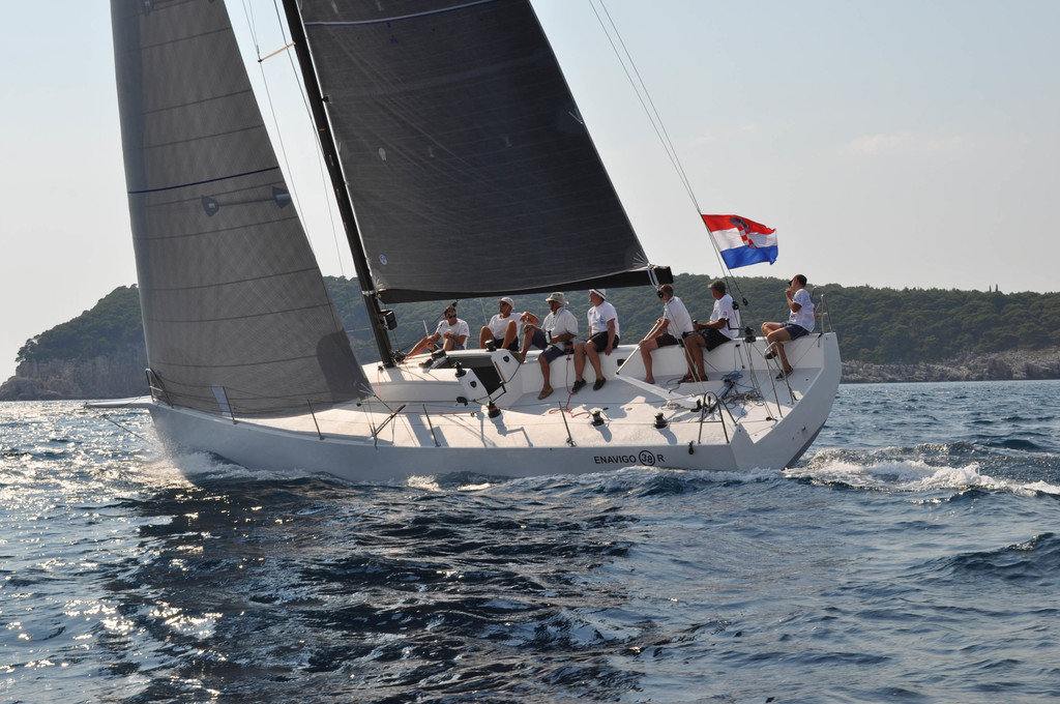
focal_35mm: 54
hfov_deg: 36.9
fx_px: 1588
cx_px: 530
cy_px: 352
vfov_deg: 25.0
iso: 200
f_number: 10
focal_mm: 36
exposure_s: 1/400
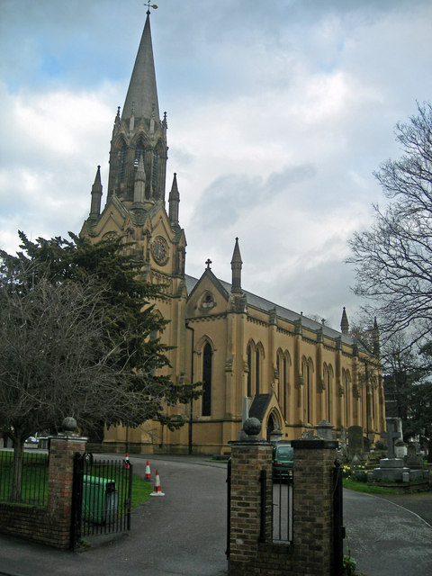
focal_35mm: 38
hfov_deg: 37.7
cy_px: 288
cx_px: 216
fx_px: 632
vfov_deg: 49.0
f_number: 2.8
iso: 50
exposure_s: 1/358
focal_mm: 7.8
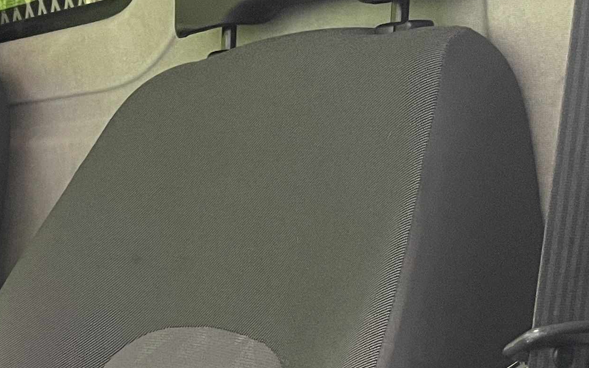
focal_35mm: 89
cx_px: -330
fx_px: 1428
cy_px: 464
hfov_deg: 19.7
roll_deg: -0.5
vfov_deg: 14.1
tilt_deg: -8.2
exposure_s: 1/50
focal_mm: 4.2
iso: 64
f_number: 1.6
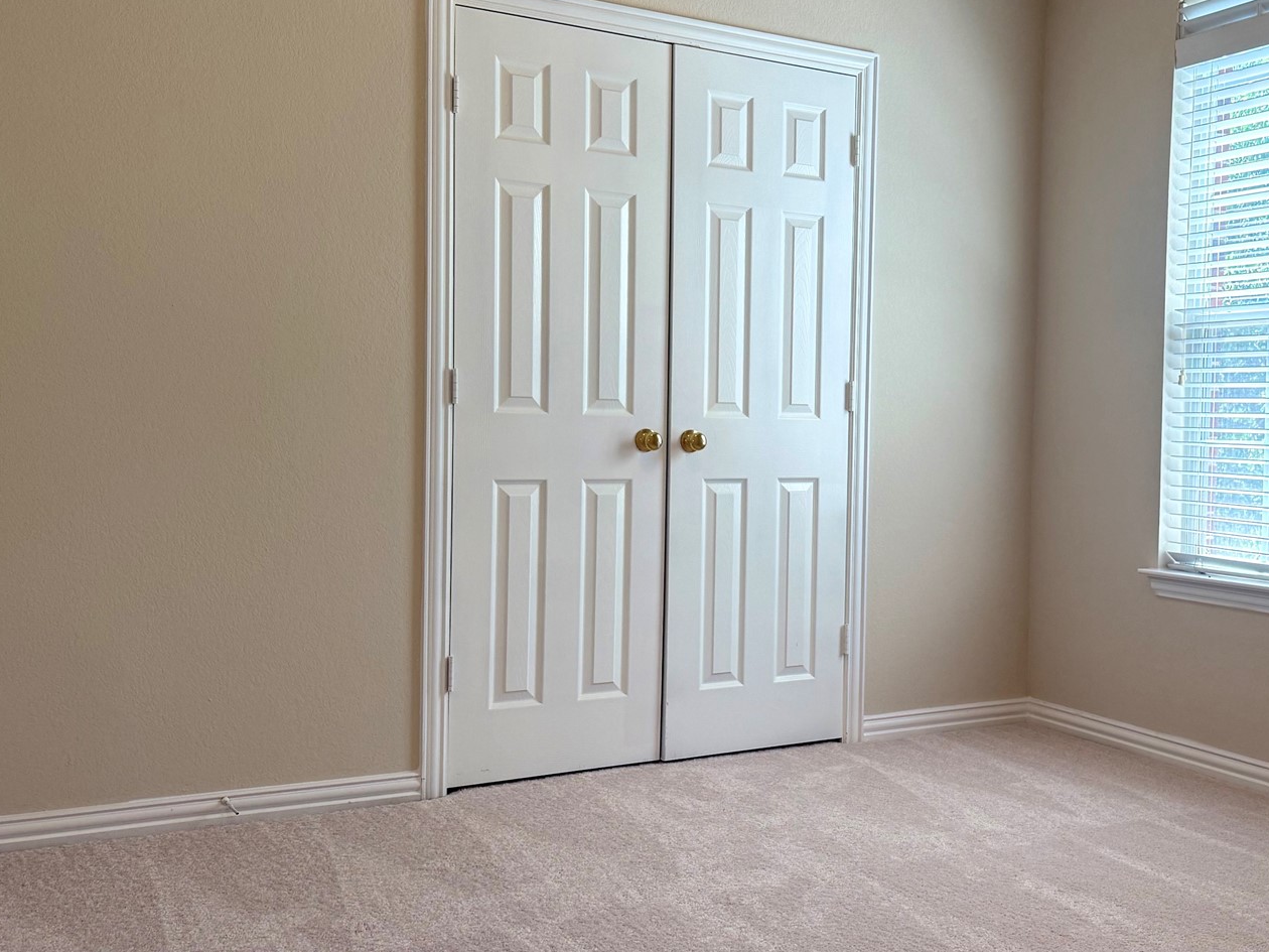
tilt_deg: -2.2
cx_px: 830
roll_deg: -0.8
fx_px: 1430
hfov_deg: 47.2
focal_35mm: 39
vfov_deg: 36.8
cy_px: 459
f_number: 1.78
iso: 125
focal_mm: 6.76
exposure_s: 1/234
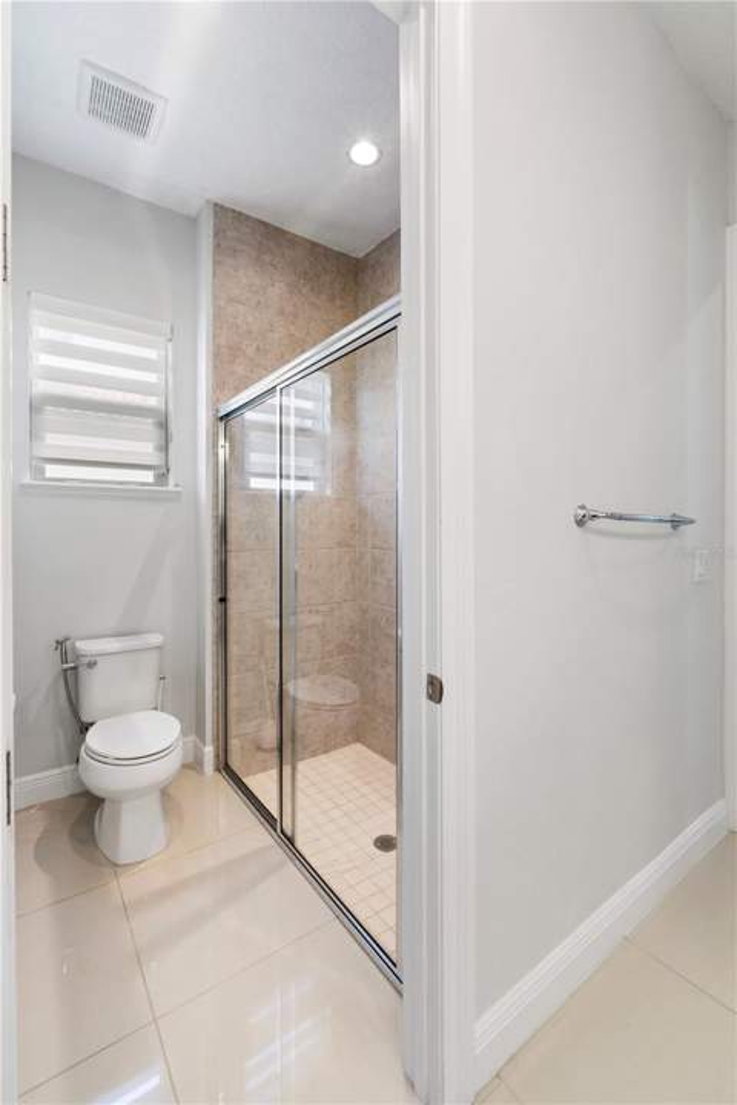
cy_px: 552
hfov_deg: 77.3
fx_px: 461
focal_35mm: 15
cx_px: 368
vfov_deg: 100.4
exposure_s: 1/1.67
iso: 200
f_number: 13
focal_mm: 10
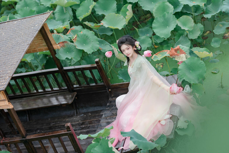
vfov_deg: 16.1
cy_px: 76
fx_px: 541
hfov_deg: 23.9
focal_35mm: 85
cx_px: 114
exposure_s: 1/2500
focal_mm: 85
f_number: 1.8
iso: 250
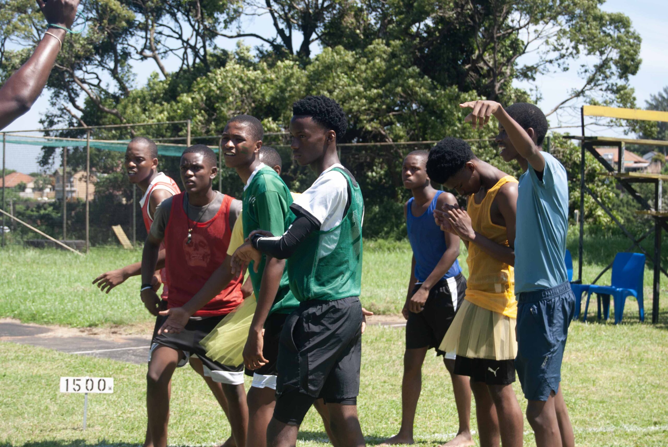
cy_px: 224
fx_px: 1449
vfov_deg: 17.5
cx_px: 334
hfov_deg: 26.0
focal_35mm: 78
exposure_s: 1/160
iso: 100
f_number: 6.3
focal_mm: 52
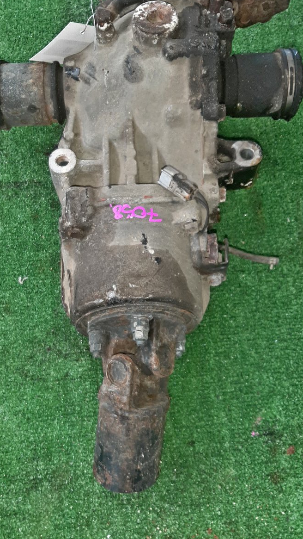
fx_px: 500
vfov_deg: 56.6
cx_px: 122
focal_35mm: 35
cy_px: 267
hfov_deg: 33.6
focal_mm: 3.93
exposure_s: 1/50
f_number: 1.7
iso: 168
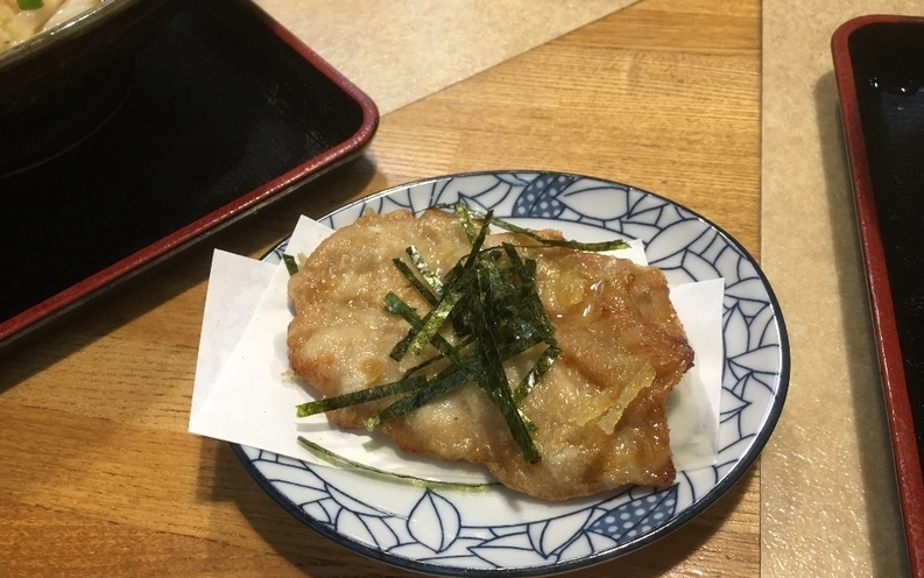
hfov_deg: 61.2
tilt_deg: -52.0
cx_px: 460
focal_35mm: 31
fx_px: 781
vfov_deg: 40.5
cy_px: 329
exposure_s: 1/15
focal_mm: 4.15
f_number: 2.2
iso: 40
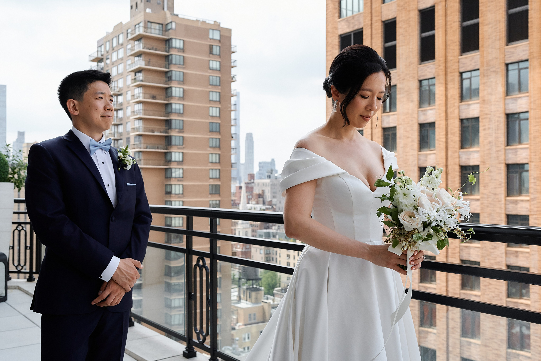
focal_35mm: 35
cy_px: 180
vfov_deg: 37.9
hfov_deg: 54.4
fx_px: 526
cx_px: 270
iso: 1250
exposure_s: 1/2500
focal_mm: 35
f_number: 5.6
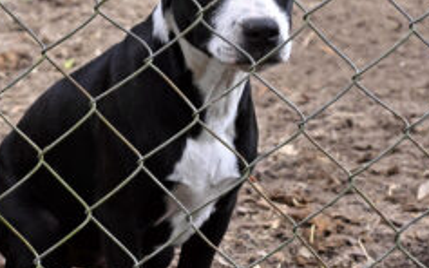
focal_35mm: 141
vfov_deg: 9.1
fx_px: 1648
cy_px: -106
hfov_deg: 14.6
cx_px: 18
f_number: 4
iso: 500
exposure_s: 1/320
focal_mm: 32
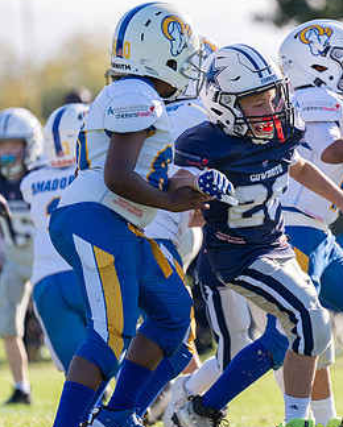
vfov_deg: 4.4
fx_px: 5573
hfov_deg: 3.5
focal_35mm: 440
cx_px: 278
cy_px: 210
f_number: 2.8
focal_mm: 200
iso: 100
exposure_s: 1/1250
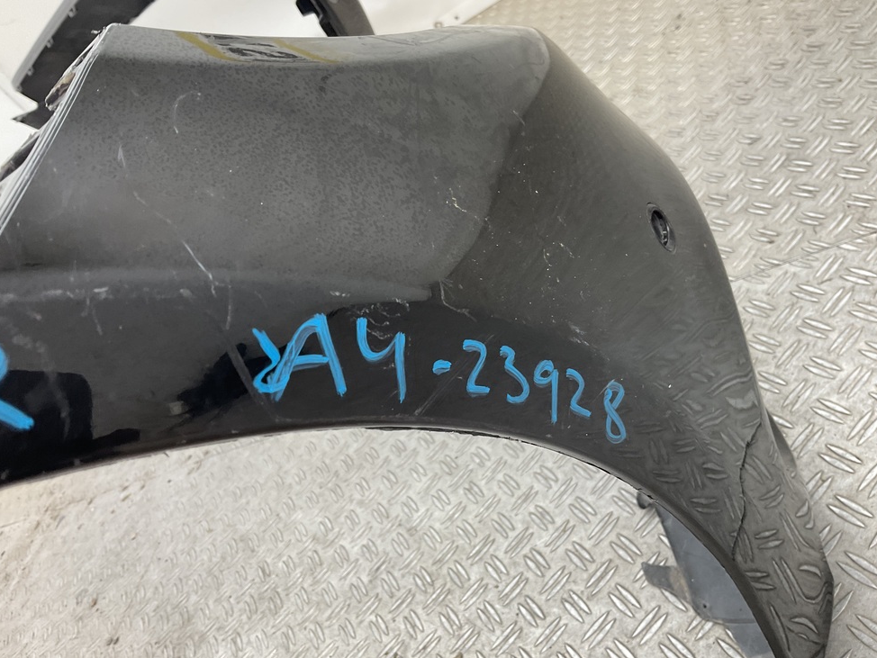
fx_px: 760
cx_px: 437
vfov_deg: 46.8
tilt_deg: -32.3
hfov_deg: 60.0
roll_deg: +43.1
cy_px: 326
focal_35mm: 30
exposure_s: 1/120
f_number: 1.8
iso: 50
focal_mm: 3
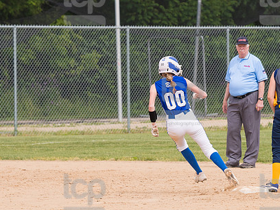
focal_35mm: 413
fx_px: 3342
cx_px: 183
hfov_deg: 4.8
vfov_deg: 3.6
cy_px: 102
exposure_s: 1/1600
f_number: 5.6
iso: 320
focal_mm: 200
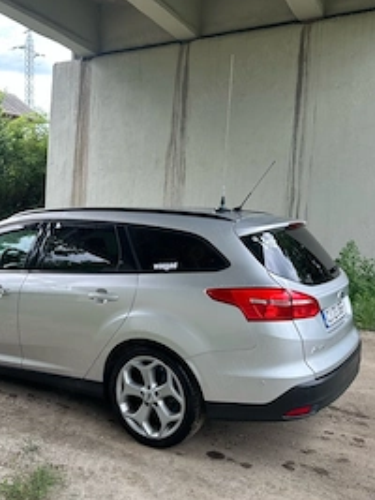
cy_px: 240
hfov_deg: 39.3
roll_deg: -2.8
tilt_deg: -4.0
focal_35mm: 36
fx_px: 520
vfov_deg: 51.4
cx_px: 139
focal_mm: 6.86
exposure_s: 1/535
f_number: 1.78
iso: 80
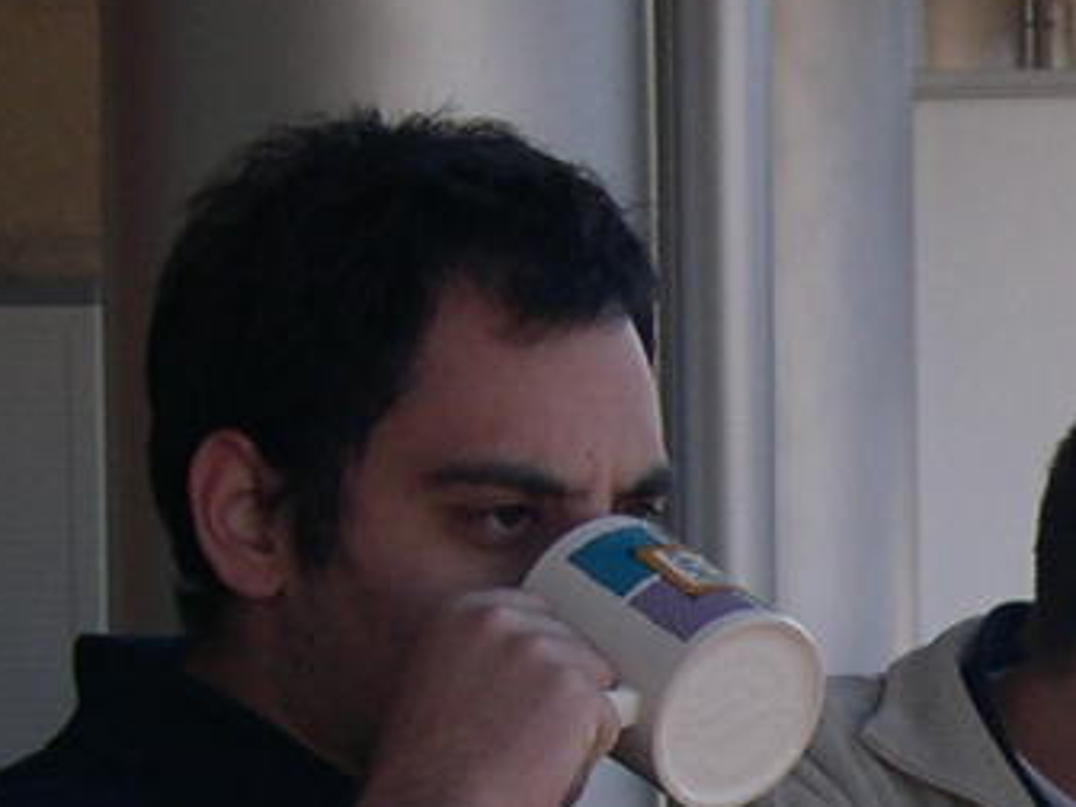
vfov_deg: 8.2
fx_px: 5626
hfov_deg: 10.8
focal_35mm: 181
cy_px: 672
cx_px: 1108
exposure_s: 1/524
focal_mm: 8
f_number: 2.8
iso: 100
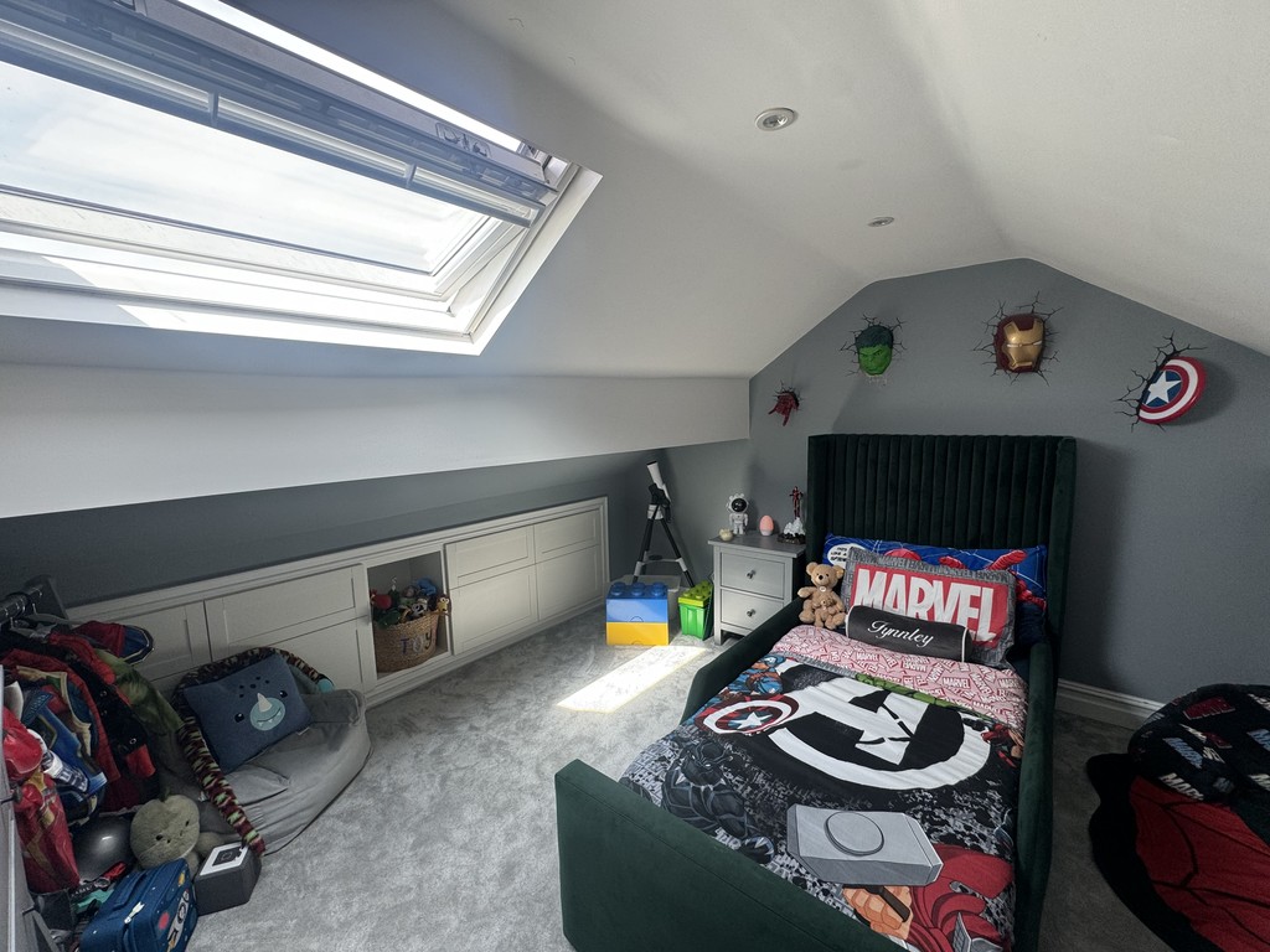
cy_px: 476
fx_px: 514
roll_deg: +1.2
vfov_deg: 85.7
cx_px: 635
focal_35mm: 14
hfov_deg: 102.1
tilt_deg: -6.1
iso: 80
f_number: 2.2
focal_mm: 2.22
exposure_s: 1/99
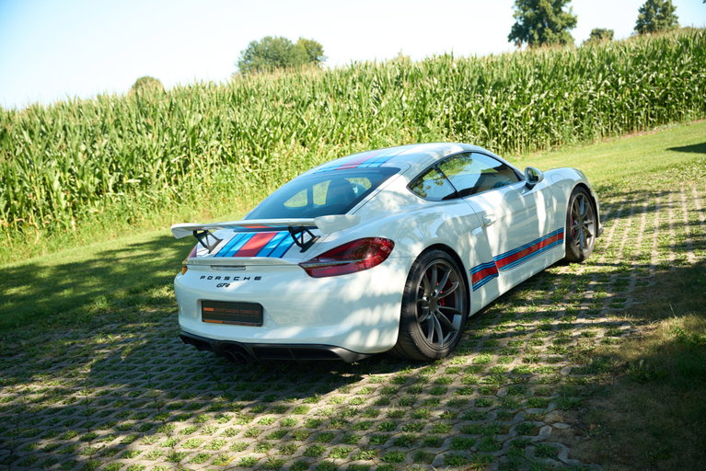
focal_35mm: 36
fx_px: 706
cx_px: 353
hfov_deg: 53.1
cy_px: 236
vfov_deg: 36.9
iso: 250
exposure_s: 1/500
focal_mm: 36
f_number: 2.8
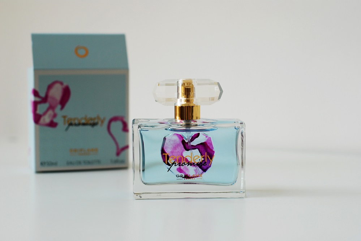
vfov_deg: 18.2
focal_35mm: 75
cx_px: 180
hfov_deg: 27.0
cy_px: 120
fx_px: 753
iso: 200
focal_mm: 50
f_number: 3.5
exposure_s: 1/60
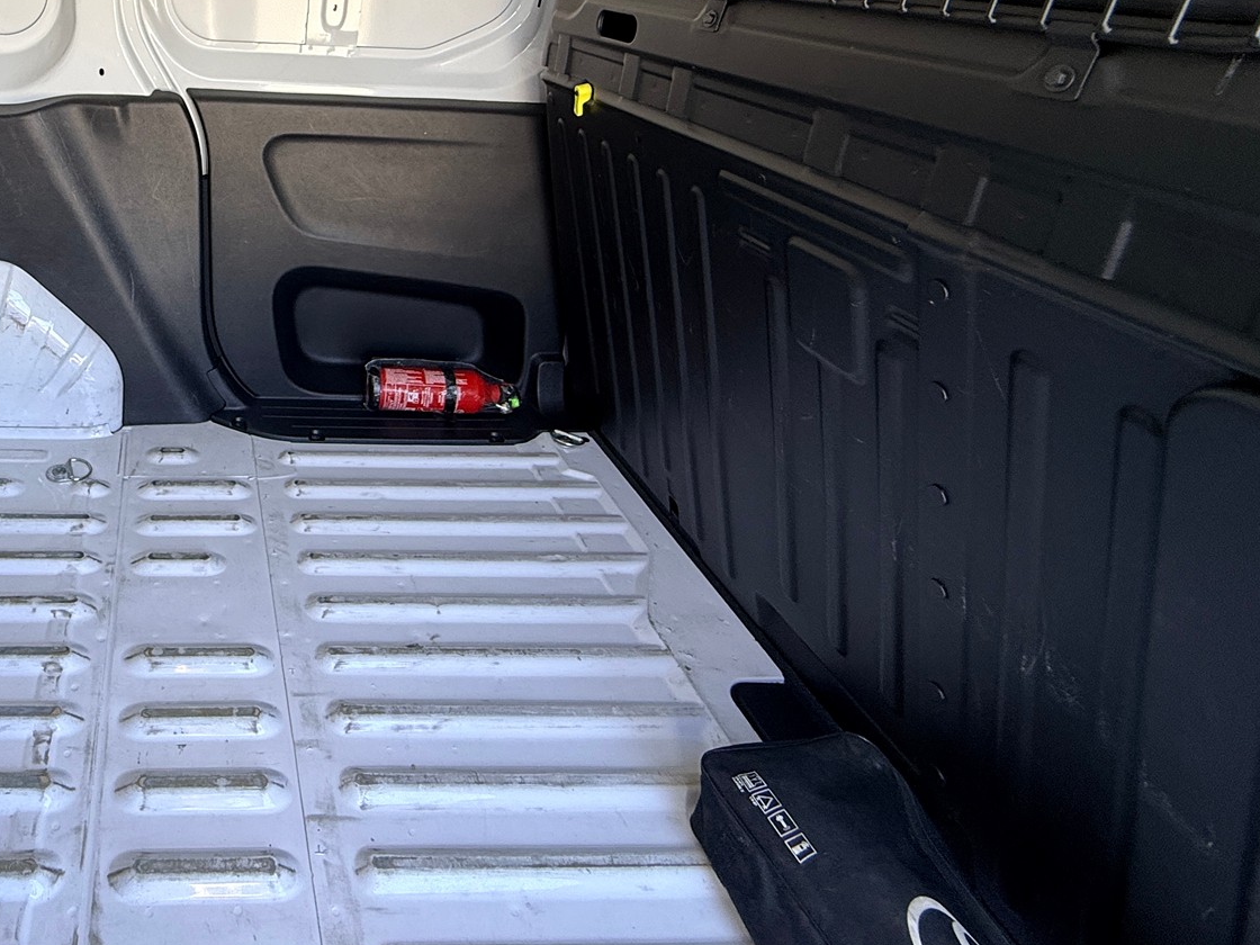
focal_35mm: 24
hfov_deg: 63.7
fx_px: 874
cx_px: 208
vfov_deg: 53.4
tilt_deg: -16.9
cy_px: 200
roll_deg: -0.6
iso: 80
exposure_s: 1/99
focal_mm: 2.22
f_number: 2.2
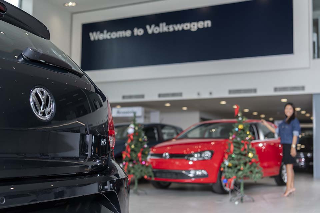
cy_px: 106
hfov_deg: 48.5
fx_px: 356
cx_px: 160
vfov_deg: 33.4
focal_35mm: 40
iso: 100
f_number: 2.8
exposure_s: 1/250
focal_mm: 40
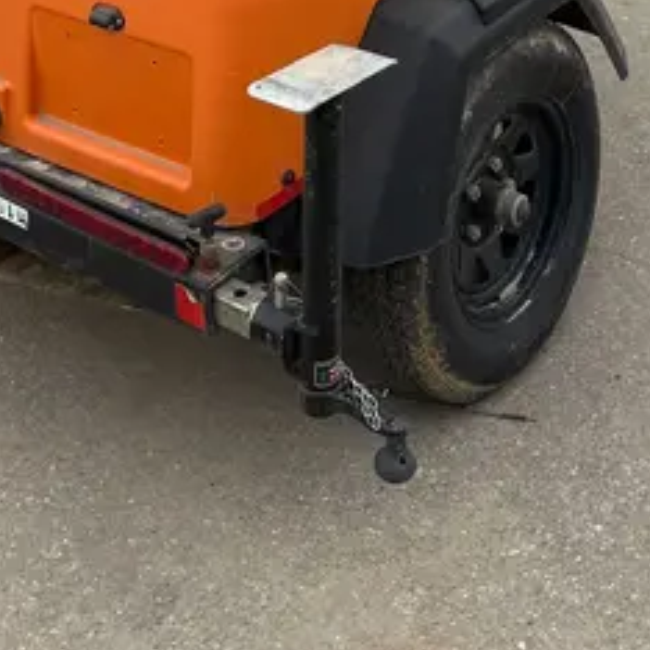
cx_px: 392
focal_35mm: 72
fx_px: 1530
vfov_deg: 20.3
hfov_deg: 23.9
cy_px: -346
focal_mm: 5.1
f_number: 1.6
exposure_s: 1/2309
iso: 50
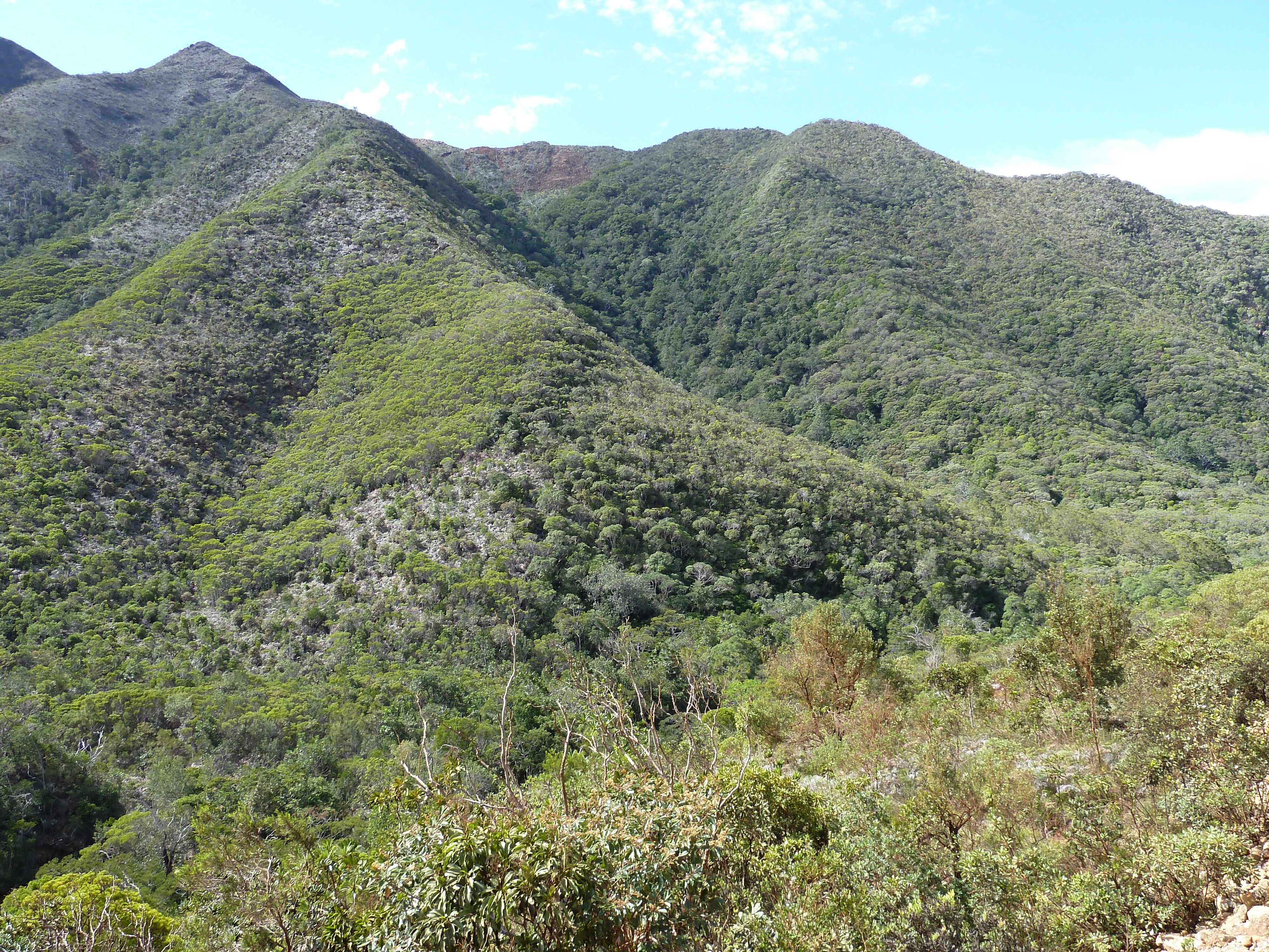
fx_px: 916
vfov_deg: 54.9
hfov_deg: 69.4
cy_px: 476
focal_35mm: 25
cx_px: 634
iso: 80
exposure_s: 1/125
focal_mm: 4.1
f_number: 4
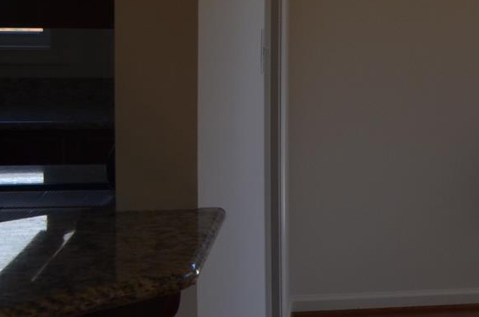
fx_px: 1274
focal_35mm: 96
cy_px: 27
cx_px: 848
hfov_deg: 17.5
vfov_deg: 14.0
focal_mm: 18
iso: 200
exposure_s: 1/160
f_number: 6.3
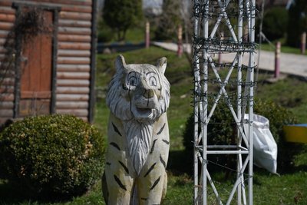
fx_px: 597
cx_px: 154
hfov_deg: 28.8
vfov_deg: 19.5
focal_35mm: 70
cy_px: 102
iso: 500
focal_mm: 70
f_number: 3.2
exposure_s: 1/400
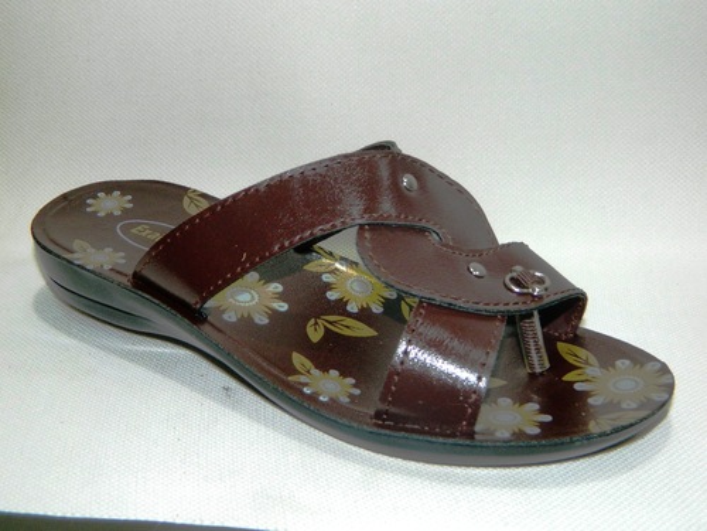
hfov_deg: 40.4
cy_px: 266
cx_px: 354
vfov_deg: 30.9
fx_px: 960
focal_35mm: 47
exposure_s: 1/50
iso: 200
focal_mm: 8.4
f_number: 3.6
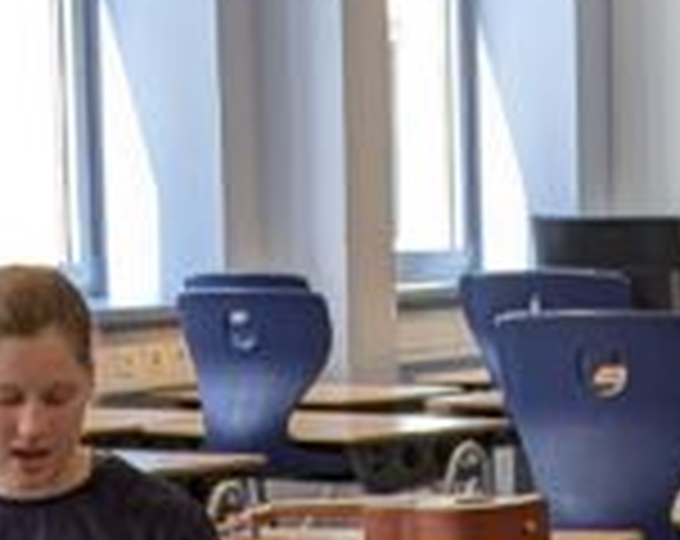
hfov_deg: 11.6
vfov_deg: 9.2
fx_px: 3332
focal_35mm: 166
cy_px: 583
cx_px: 558
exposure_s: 1/144
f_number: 1.89
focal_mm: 5.43
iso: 45
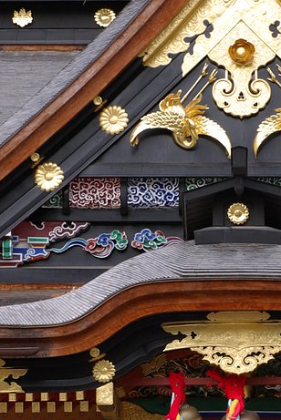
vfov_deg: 8.8
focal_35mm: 233
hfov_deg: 5.9
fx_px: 2724
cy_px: 359
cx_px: 231
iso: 400
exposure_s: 1/80
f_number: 8
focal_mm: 70
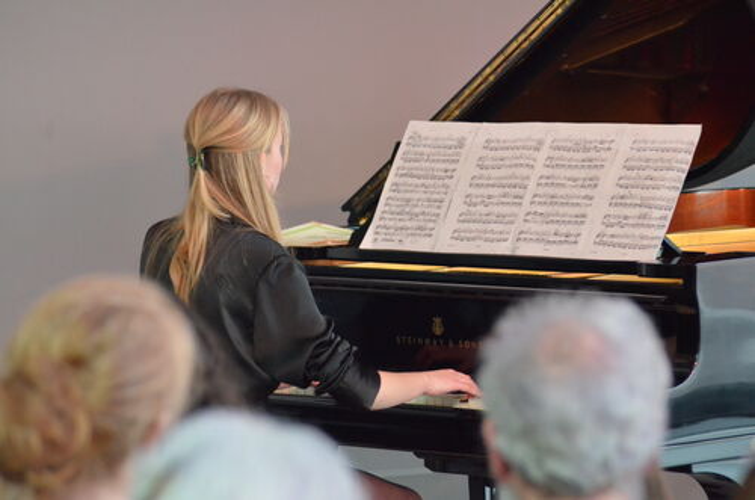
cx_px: 378
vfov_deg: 5.9
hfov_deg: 8.9
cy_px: 250
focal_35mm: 232
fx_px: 4865
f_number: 5.6
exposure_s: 1/80
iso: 5000
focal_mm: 155
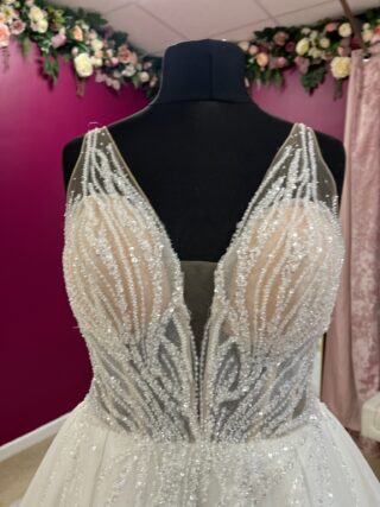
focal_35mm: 26
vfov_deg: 67.3
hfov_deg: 53.0
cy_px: 254
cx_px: 190
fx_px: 381
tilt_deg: -6.5
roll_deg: +3.8
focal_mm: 5.1
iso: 125
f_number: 1.6
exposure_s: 1/100
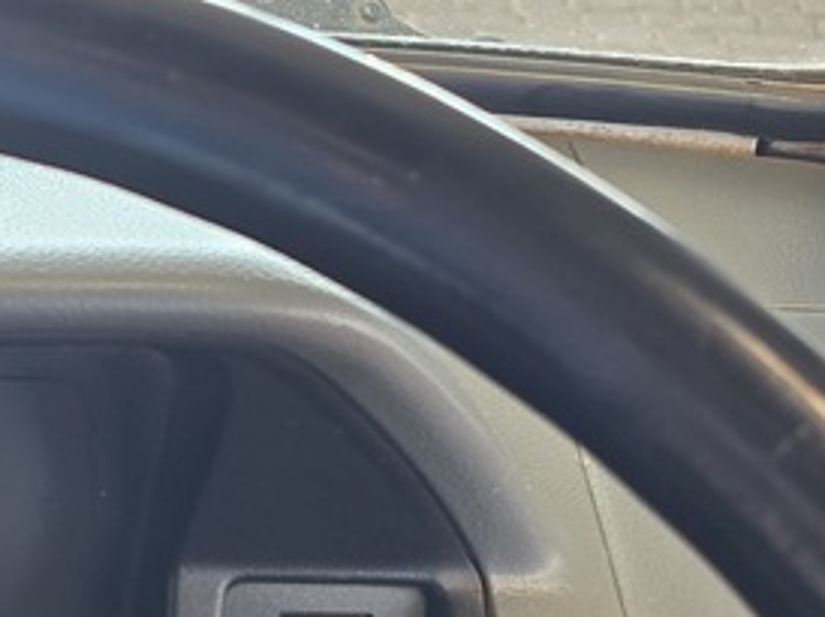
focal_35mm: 86
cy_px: 698
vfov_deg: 16.6
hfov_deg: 20.0
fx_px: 2048
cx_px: -370
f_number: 1.7
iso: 160
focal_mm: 6.25
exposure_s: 1/100
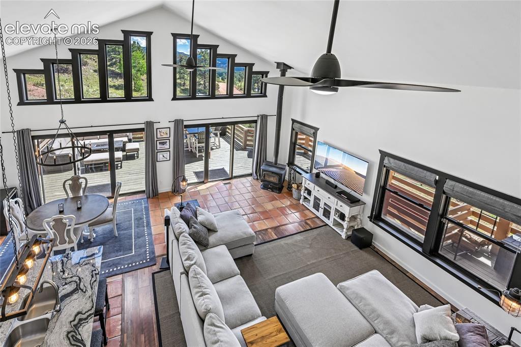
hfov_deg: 104.3
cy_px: 174
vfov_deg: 81.2
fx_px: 203
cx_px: 260
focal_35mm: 14
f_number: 9
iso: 64
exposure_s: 1/25
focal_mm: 14
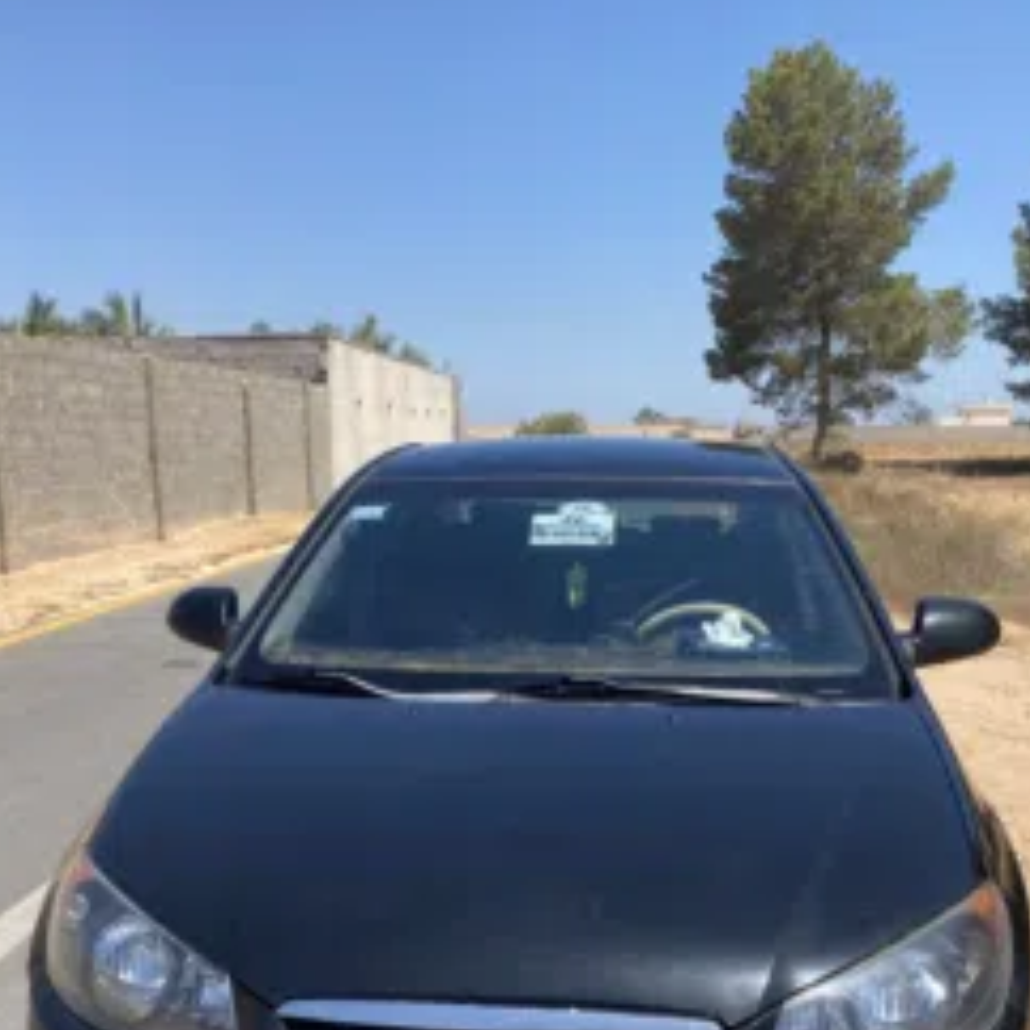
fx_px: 1279
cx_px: 528
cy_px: 783
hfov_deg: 43.9
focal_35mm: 38
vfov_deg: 42.4
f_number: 1.8
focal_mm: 4.25
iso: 32
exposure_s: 1/2222
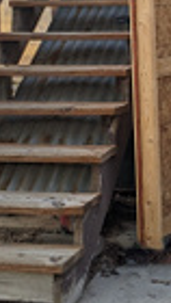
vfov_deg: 21.0
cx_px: 162
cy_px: 87
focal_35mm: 101
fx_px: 812
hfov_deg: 11.9
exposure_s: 1/206
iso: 37
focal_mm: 4.44
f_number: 1.8
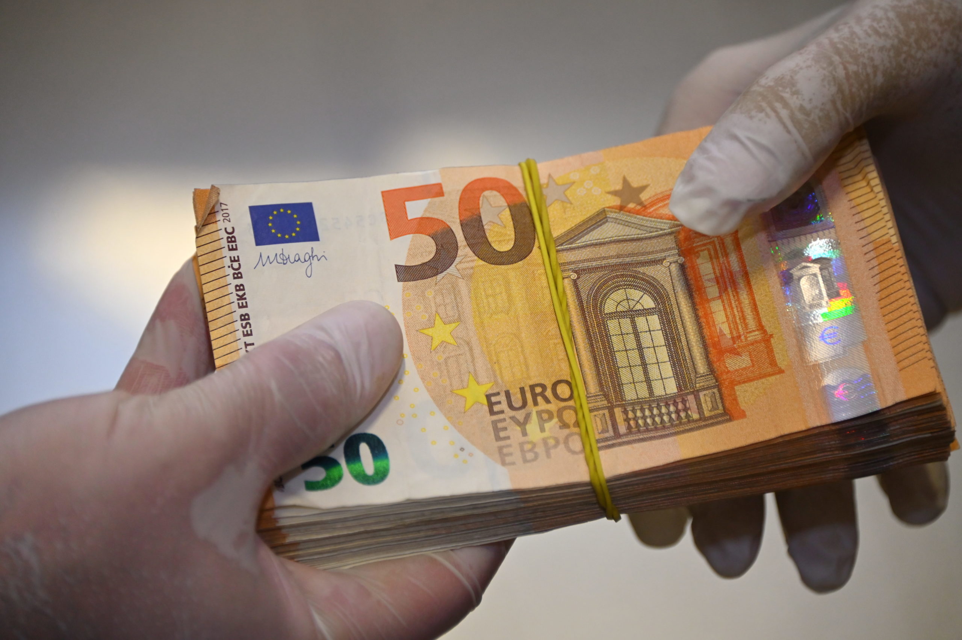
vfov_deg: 4.6
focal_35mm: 300
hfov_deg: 6.9
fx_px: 8011
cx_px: 481
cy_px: 320
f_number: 5.6
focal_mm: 300
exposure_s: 1/200
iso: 2500
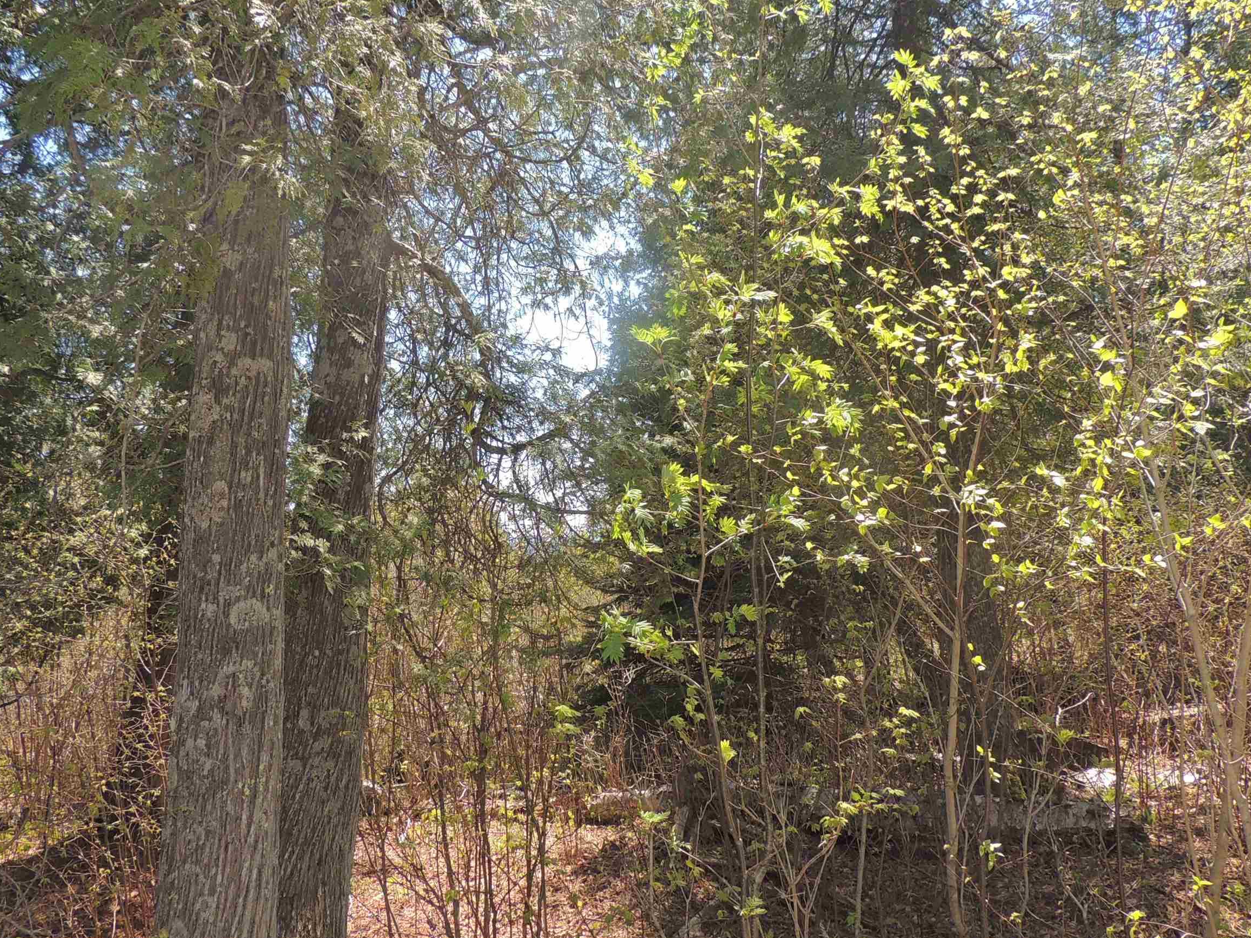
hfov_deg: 56.7
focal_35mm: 32
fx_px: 1156
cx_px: 568
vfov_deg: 44.1
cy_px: 442
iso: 100
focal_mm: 4.3
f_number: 3
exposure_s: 1/320
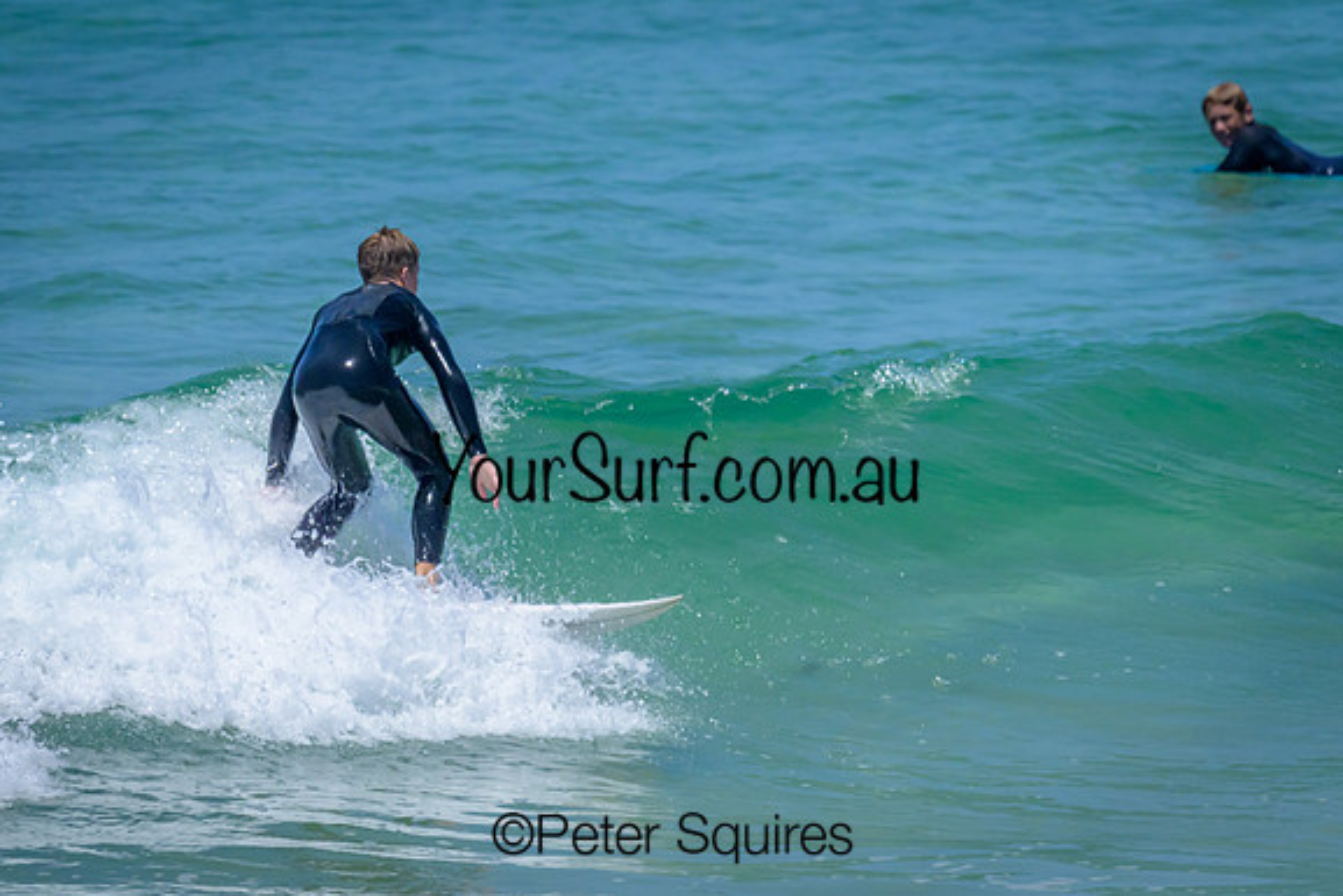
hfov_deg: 1.9
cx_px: 804
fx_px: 40820
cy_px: 384
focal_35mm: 1094
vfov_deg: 1.3
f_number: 6.3
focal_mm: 800
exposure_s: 1/2000
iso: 1800
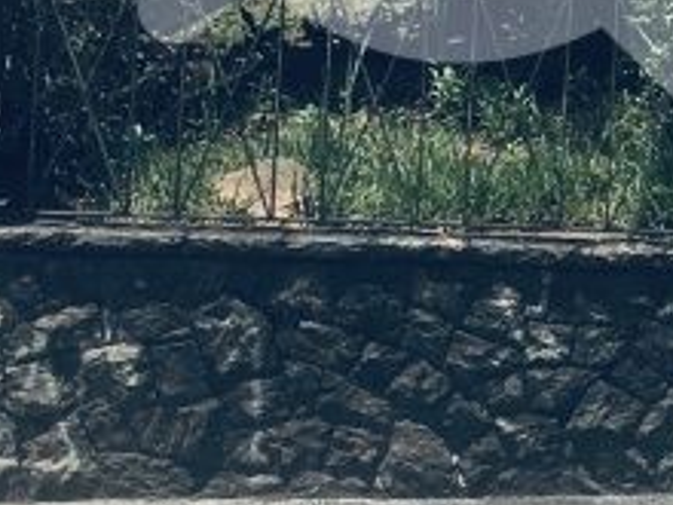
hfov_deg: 11.2
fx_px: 3286
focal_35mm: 169
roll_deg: -2.3
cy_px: -165
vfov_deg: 8.6
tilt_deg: +2.2
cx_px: 1055
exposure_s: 1/1972
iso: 25
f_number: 2.2
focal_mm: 4.15
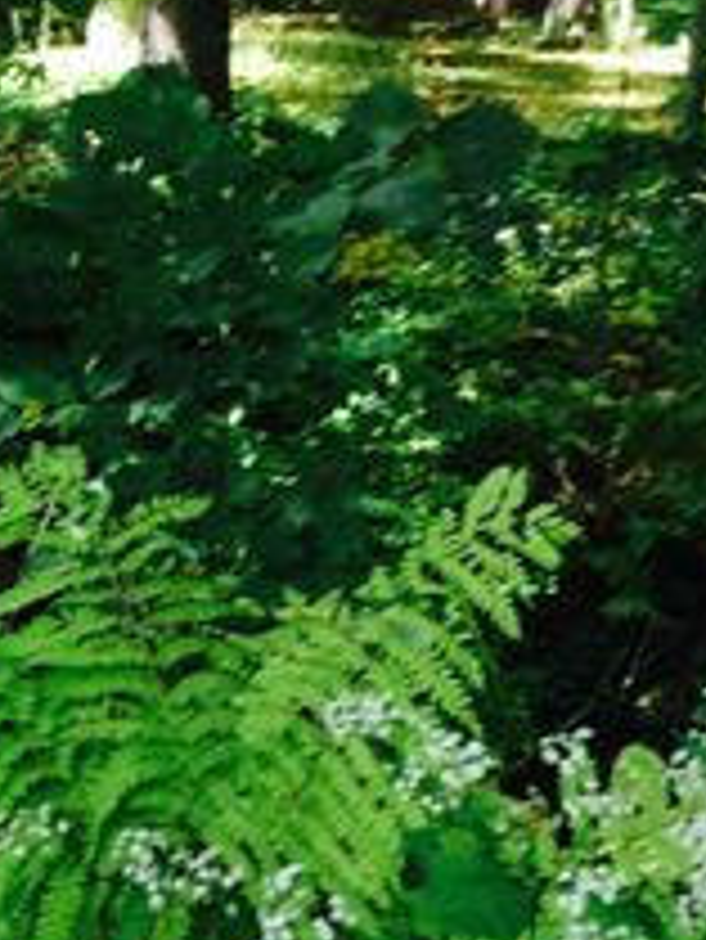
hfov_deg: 15.3
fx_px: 2499
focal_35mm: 92
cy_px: 216
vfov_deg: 21.1
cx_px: -202
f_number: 2.2
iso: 50
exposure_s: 1/120
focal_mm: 4.12
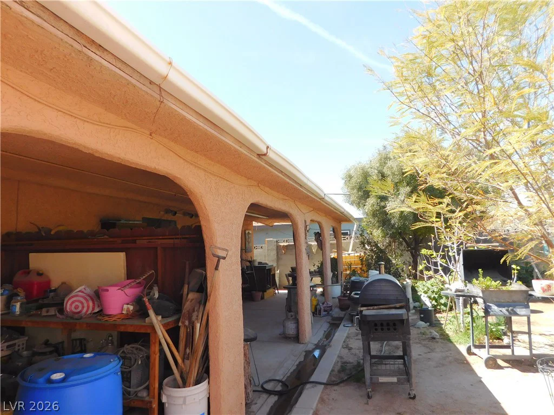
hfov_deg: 73.9
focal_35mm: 23
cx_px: 277
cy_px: 208
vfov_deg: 58.9
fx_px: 368
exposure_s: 1/500
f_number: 3
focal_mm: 4
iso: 125
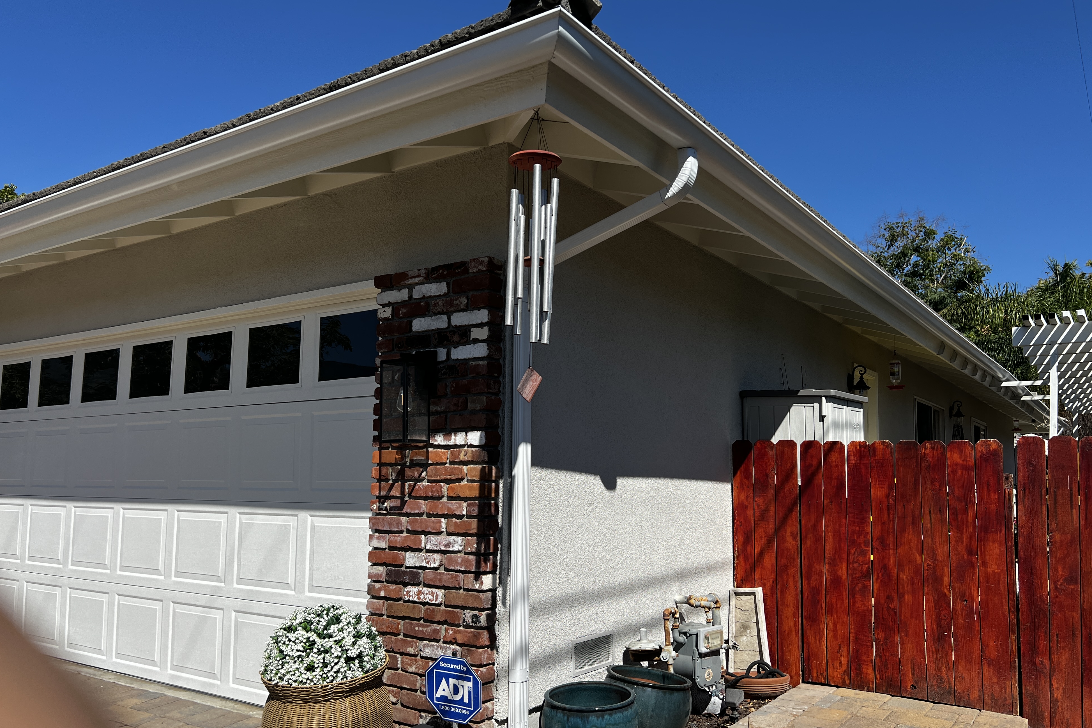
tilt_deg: +5.4
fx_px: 849
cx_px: 554
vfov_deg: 46.3
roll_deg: -0.6
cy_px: 399
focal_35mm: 28
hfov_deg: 65.5
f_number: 1.5
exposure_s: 1/4831
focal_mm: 5.7
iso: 50
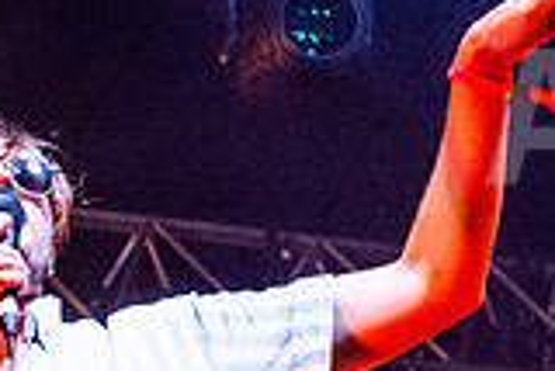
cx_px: 14
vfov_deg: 7.4
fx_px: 2855
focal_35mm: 185
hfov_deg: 11.0
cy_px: 225
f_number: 3.5
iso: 4000
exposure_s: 1/200
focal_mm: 35
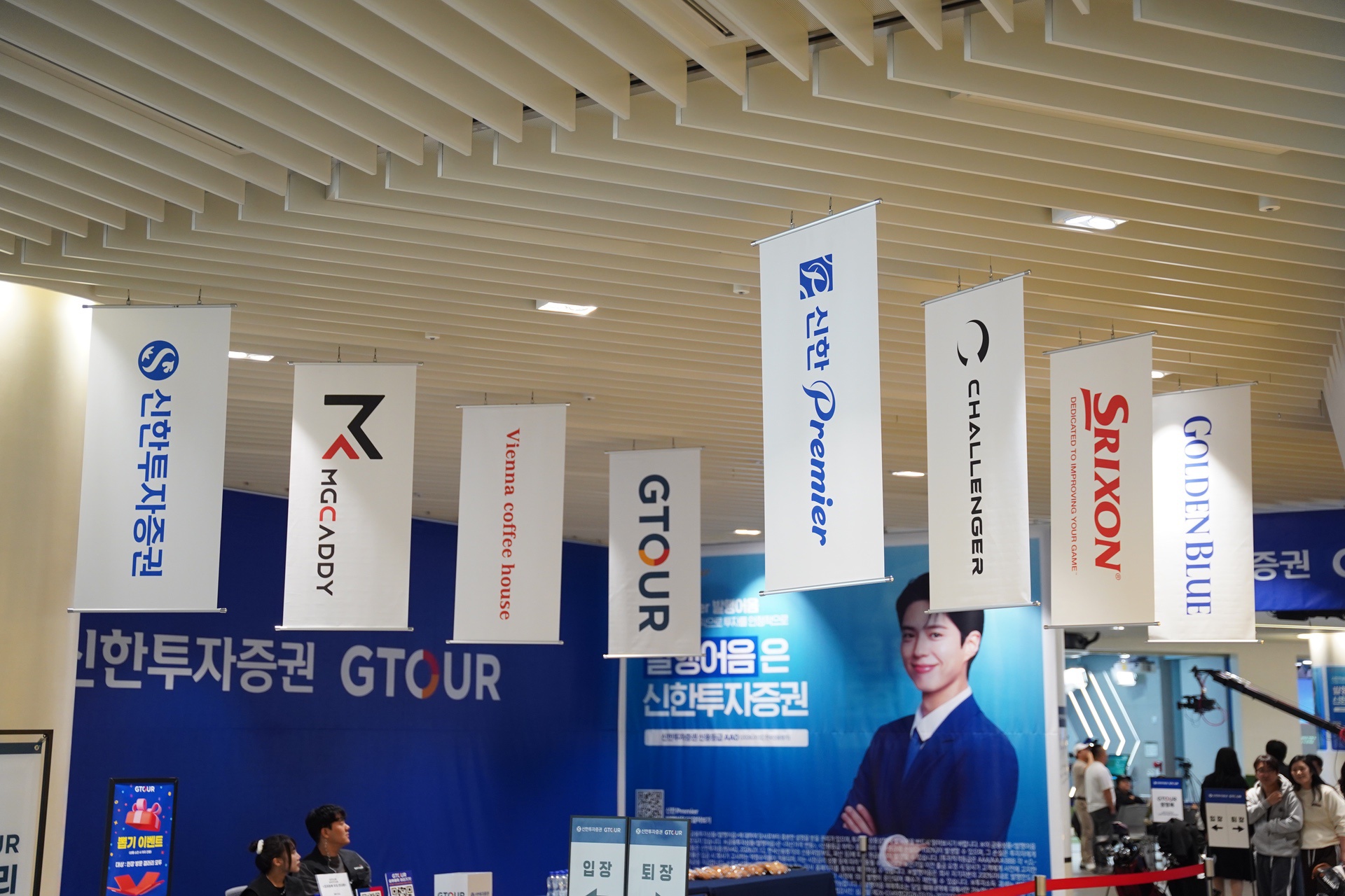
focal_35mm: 49
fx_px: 1819
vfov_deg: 27.7
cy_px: 448
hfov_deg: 40.6
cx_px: 672
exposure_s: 1/160
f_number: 2.8
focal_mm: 48.7
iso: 1600
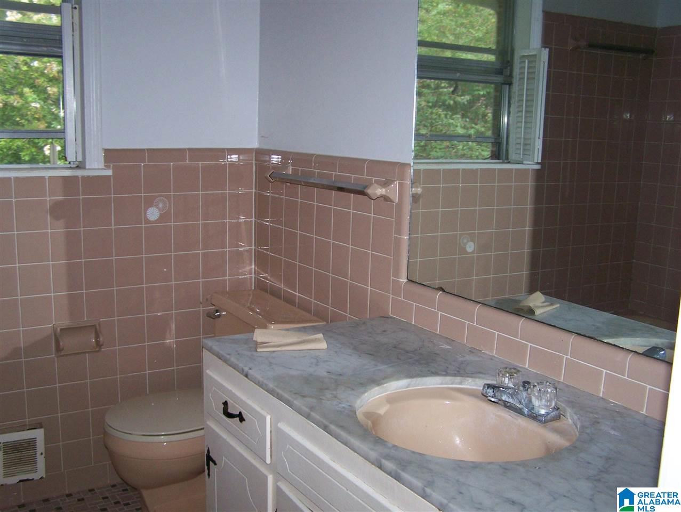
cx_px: 340
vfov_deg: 37.8
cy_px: 256
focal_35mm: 38
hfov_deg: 48.9
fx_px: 748
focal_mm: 6.3
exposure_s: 1/60
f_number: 2.8
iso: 160
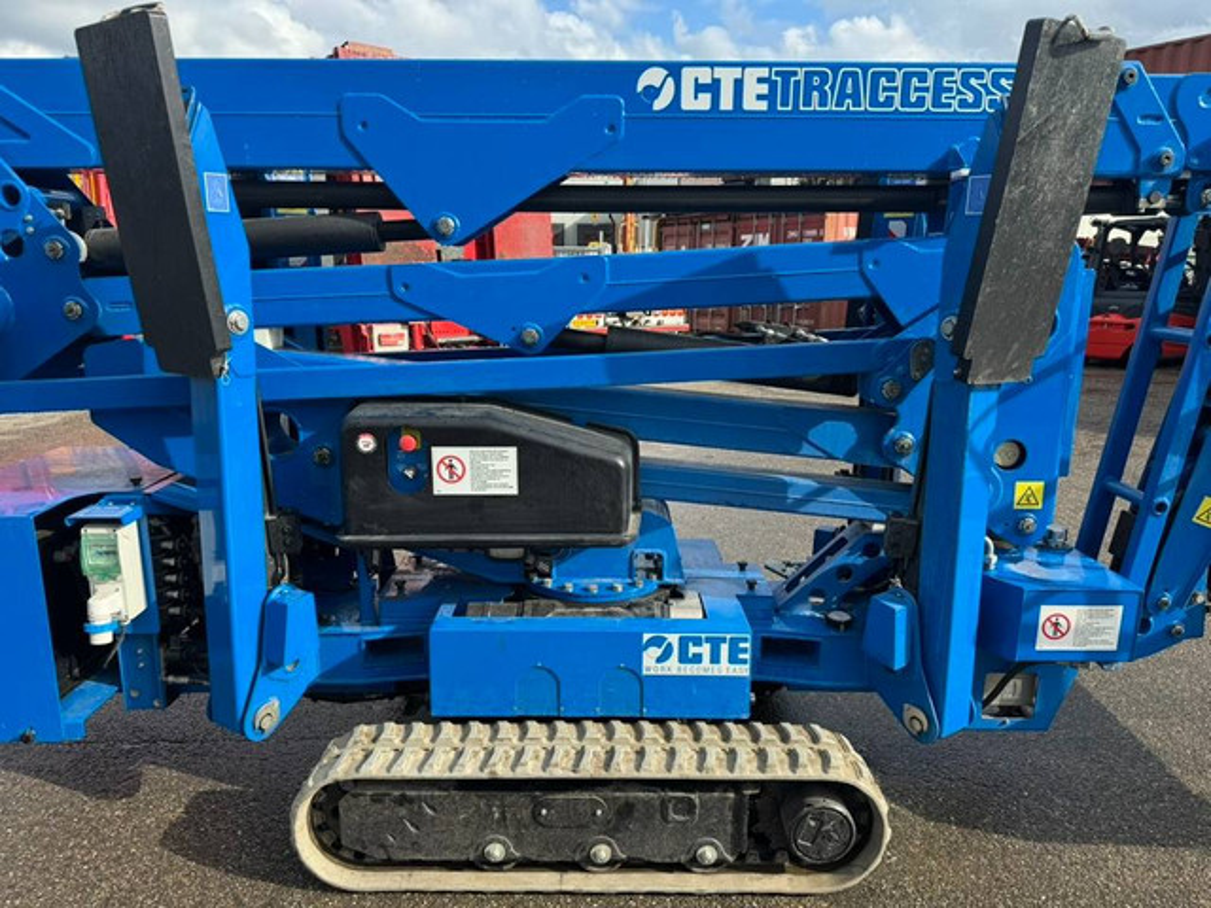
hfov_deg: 71.6
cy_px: 454
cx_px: 606
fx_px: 840
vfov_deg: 56.8
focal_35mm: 24
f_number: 1.78
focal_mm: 6.76
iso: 80
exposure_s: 1/1488
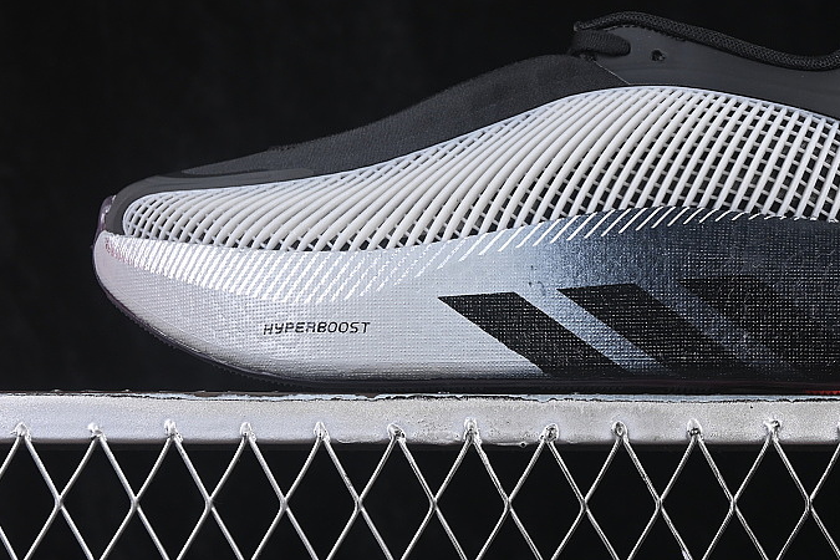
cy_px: 117
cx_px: 582
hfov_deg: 17.0
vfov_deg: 11.4
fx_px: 2800
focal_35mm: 120
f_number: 6.3
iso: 160
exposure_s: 1/60
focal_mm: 50
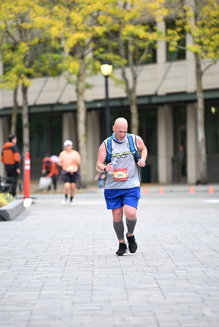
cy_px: 155
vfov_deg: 8.5
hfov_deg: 5.7
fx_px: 2194
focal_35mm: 241
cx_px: 108
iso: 640
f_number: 2.8
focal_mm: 200
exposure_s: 1/1600
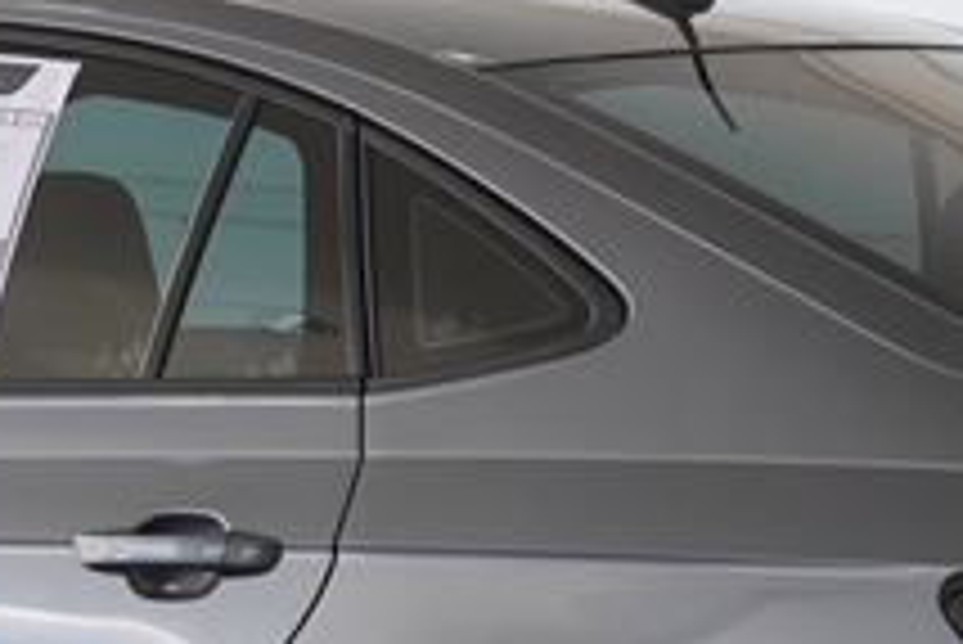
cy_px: 619
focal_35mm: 236
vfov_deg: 5.8
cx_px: 297
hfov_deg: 8.7
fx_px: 6327
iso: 100
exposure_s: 1/80
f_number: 4.5
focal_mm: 33
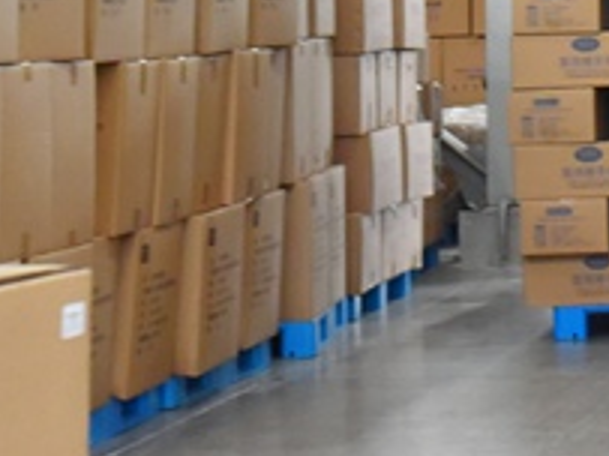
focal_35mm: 166
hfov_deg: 11.1
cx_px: 1089
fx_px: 2919
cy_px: -288
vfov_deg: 8.7
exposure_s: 1/125
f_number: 8
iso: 2500
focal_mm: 35
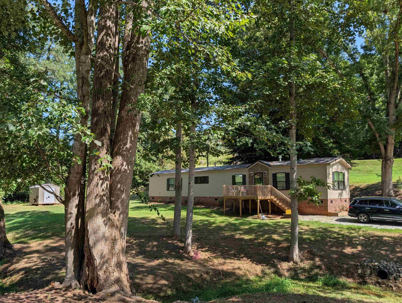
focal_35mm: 26
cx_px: 201
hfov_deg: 67.2
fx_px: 302
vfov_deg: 53.1
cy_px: 161
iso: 21
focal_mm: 6.9
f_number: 1.68
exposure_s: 1/3448
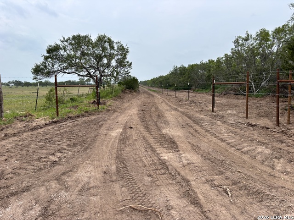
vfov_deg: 53.1
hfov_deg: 67.3
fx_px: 221
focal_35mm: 26
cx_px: 147
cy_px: 110
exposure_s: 1/3021
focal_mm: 5.96
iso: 50
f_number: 1.6
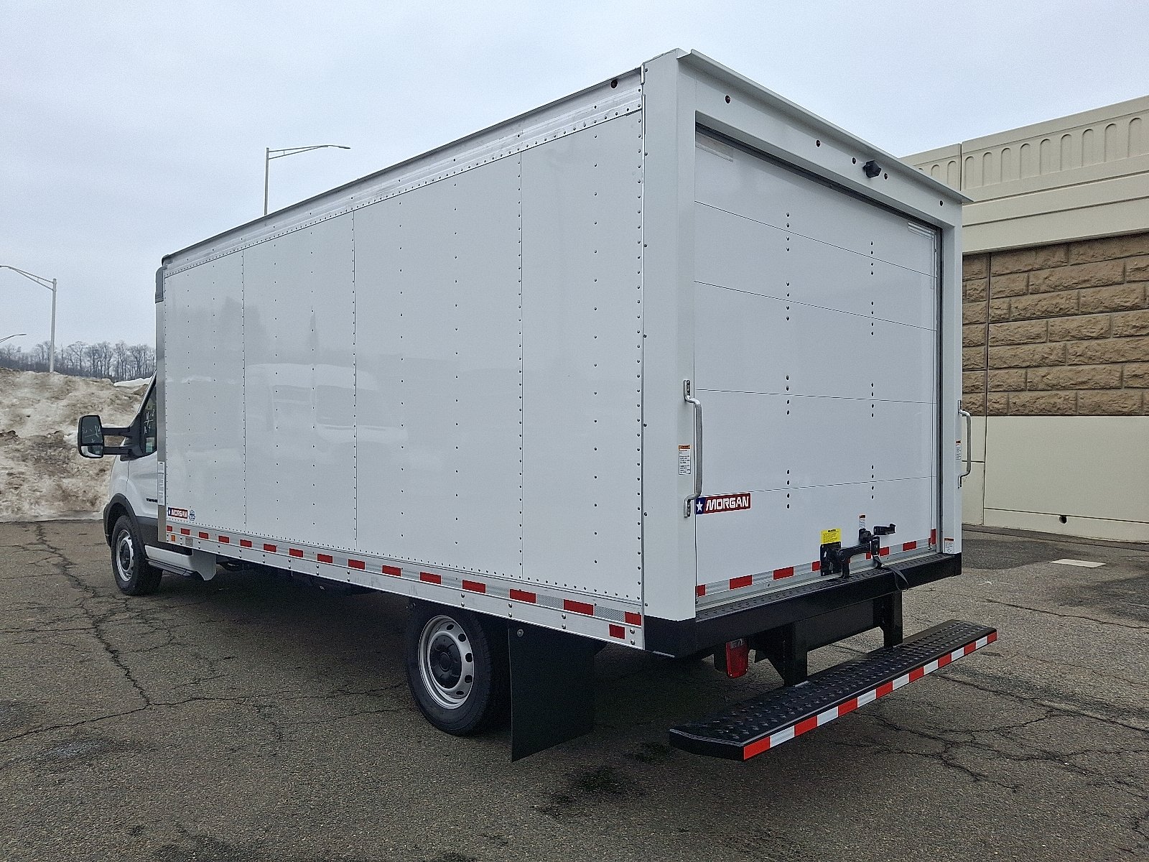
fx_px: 830
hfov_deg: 69.4
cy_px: 431
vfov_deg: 54.9
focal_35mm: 25
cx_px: 574
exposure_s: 1/769
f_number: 1.8
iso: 25
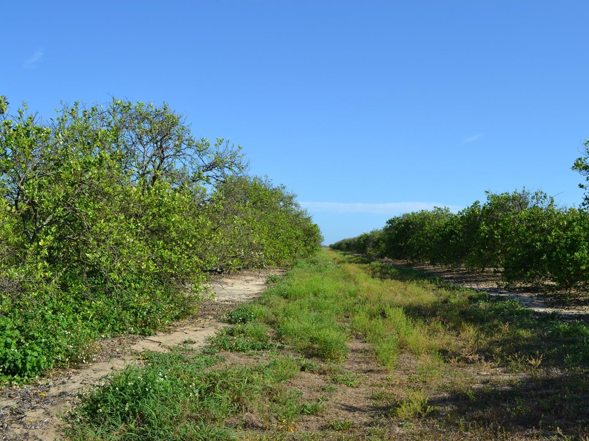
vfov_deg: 39.6
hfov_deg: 51.3
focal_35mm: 36
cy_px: 222
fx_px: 612
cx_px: 319
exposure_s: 1/250
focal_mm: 22
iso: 100
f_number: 8
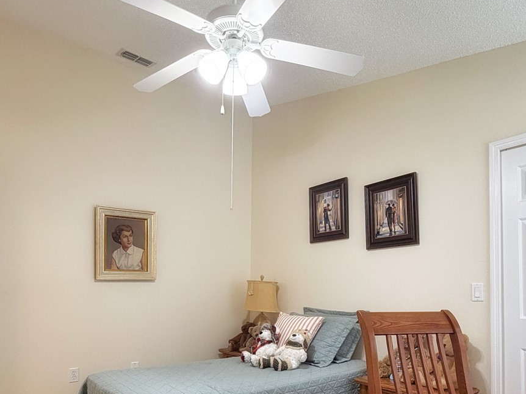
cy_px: 279
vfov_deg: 51.5
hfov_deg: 67.3
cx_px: 259
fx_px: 395
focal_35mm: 26
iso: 200
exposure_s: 1/60
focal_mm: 2.22
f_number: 2.2
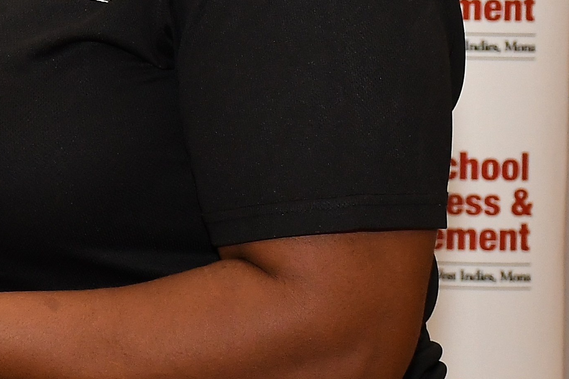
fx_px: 4015
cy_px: -60
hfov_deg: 7.8
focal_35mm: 254
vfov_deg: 5.4
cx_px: -536
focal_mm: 42
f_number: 5.6
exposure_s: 1/100
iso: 1000
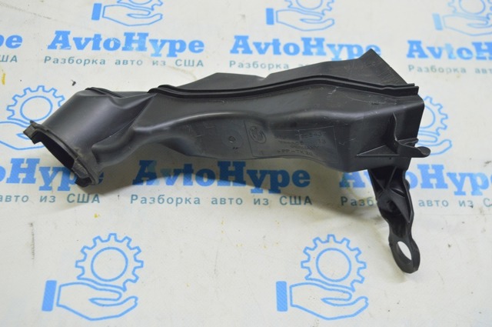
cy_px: 164
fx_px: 594
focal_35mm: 44
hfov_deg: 45.0
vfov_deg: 30.8
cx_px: 246
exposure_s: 1/20
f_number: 5.6
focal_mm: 29
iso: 400
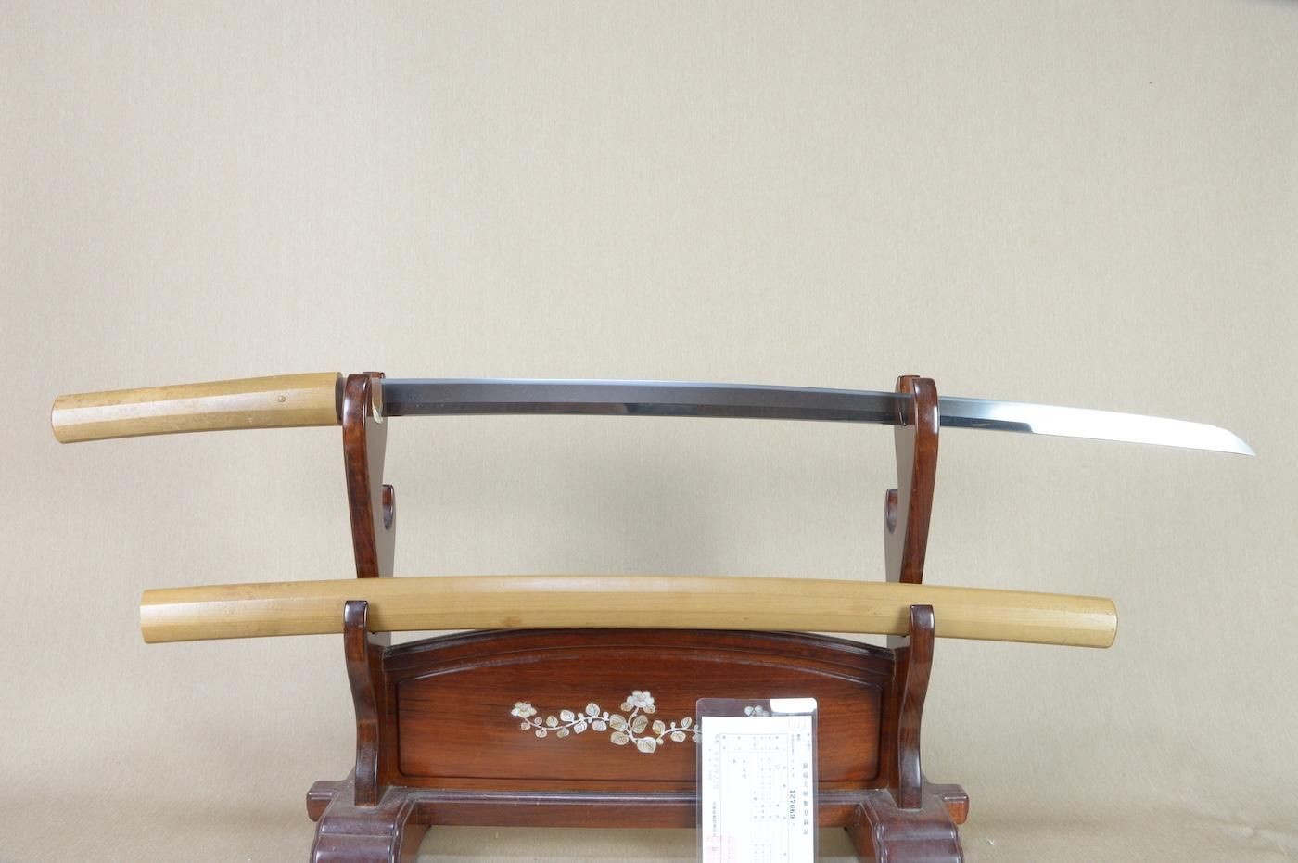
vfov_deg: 43.5
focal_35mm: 30
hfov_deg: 62.0
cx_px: 649
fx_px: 1081
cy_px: 432
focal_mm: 20
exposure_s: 1/2
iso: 400
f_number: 11
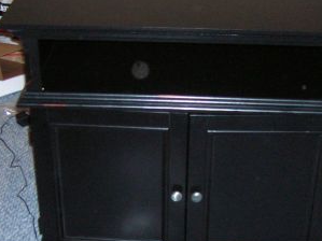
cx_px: 179
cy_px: 147
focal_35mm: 70
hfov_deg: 27.8
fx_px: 651
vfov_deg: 21.0
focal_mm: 6.4
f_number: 3
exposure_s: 1/60.1
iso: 200
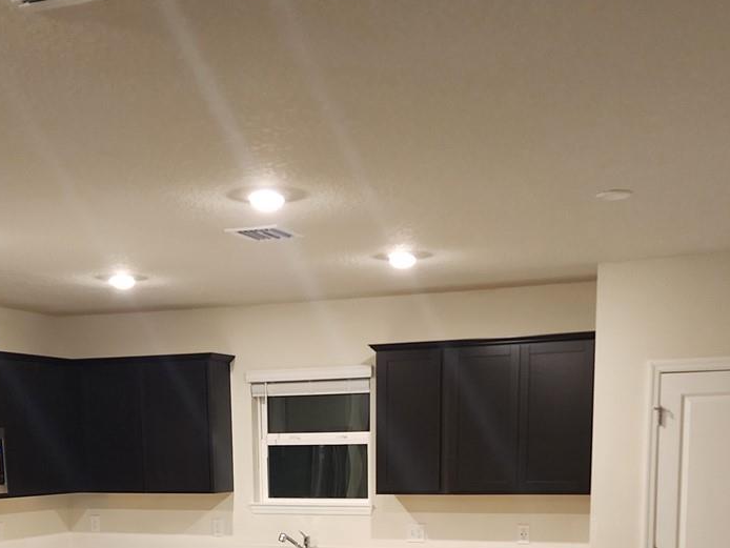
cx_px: 310
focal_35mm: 53
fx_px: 1118
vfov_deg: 25.6
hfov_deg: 36.1
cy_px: 597
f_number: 1.8
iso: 640
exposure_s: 1/120
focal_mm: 6.4
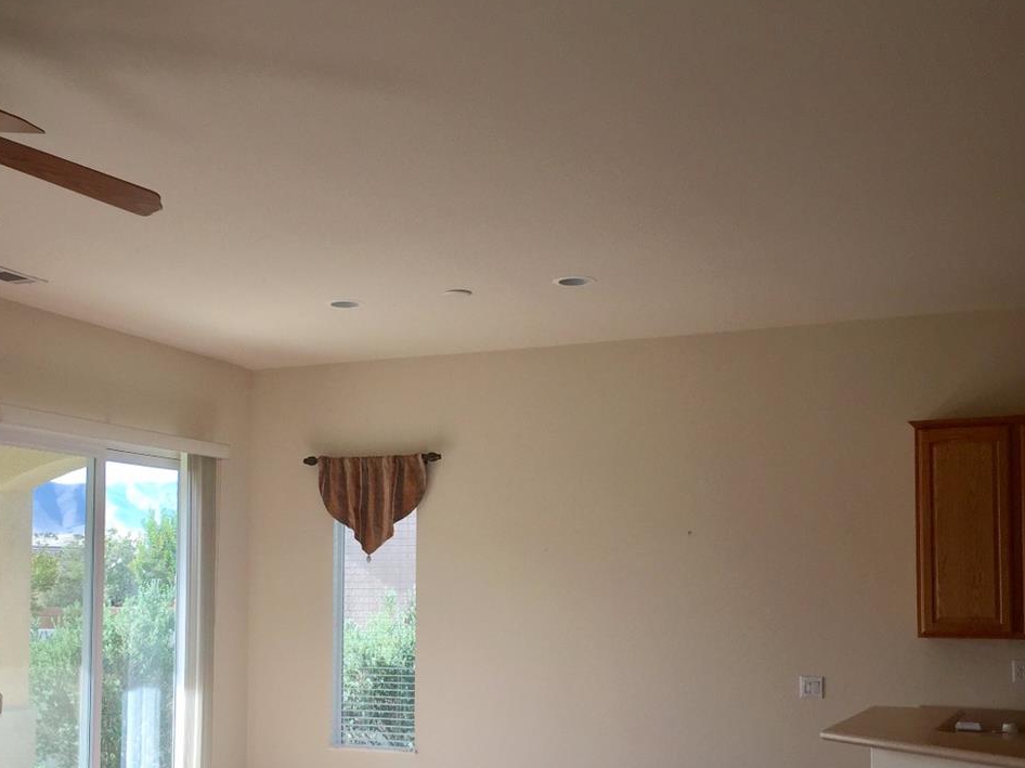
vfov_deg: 31.0
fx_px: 1362
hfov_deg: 41.1
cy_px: 564
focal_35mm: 46
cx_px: 434
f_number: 2.2
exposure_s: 1/173
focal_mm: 4.15
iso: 32
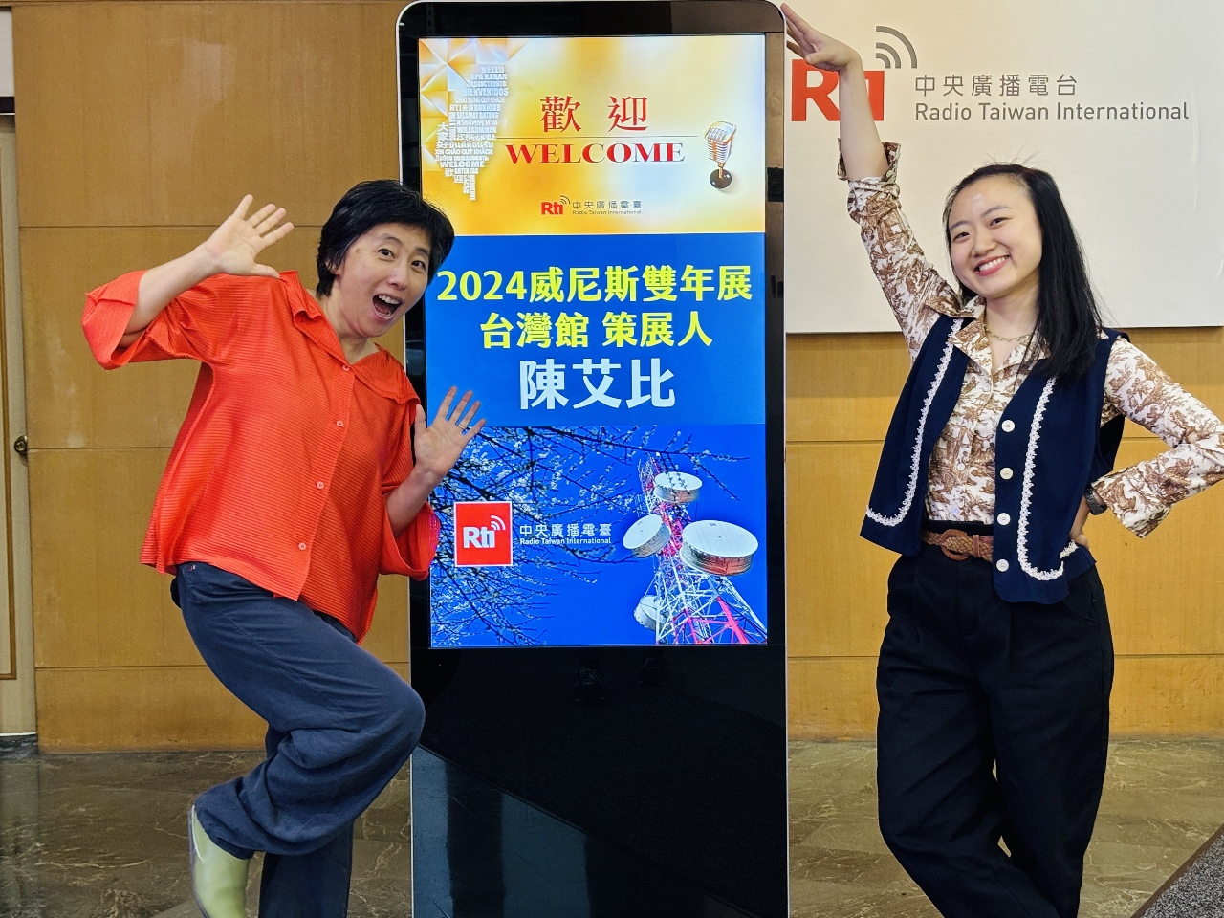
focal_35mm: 52
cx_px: 612
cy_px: 459
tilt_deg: -4.1
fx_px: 1839
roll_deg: +0.5
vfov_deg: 28.0
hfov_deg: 36.8
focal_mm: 5.96
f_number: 1.6
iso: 160
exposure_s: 1/40
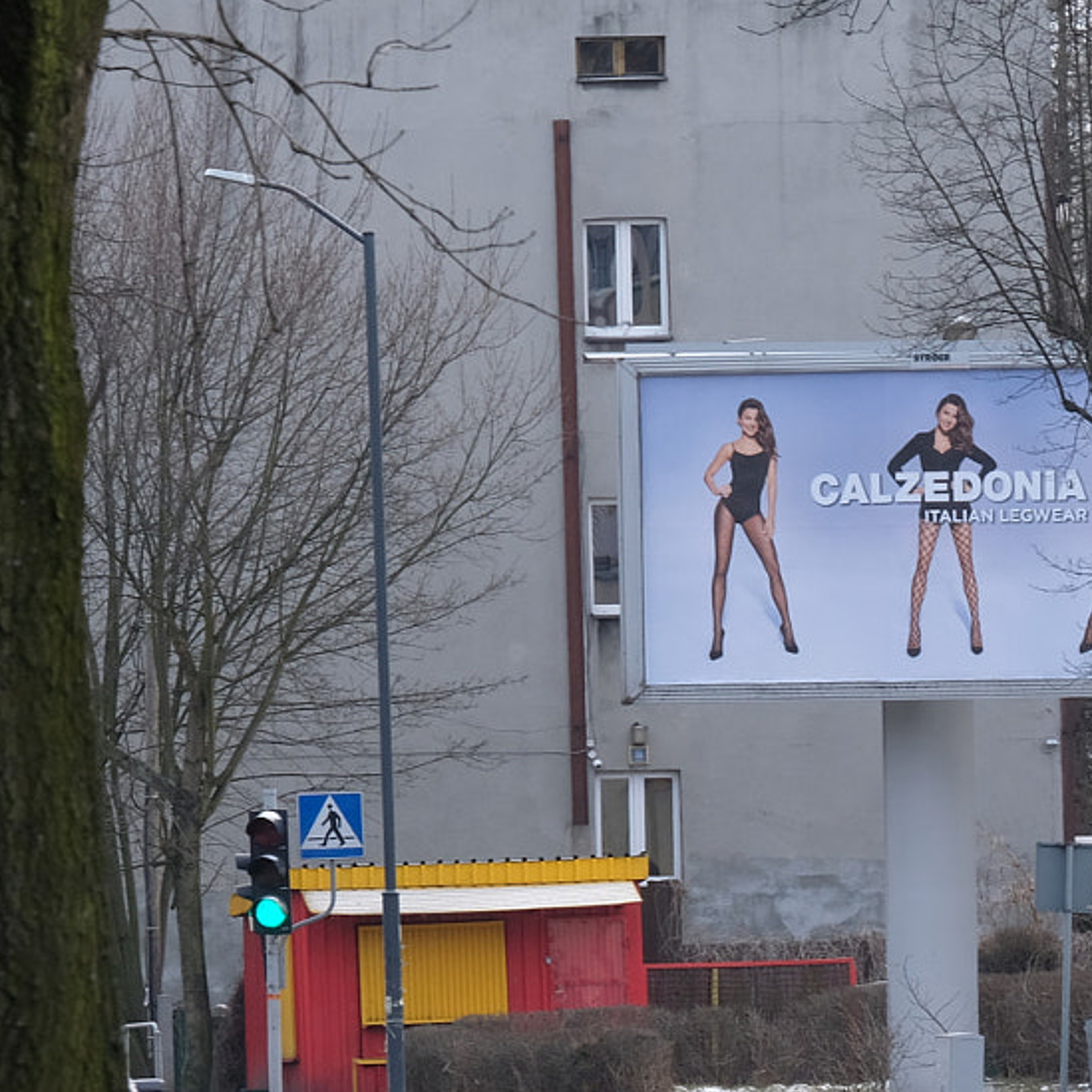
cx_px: 1100
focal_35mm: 525
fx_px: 18737
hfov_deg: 3.3
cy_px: 931
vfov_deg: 3.3
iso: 400
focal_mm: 141.3
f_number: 11
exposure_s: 1/70
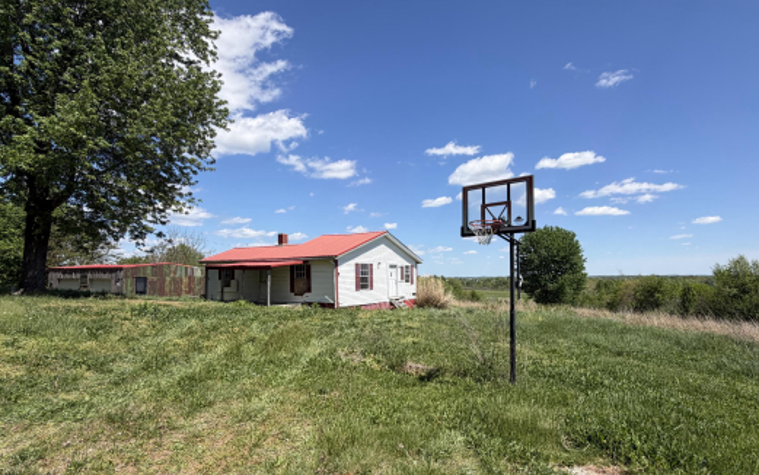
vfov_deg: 62.0
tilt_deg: +0.6
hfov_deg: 87.5
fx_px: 393
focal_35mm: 19
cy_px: 272
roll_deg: +0.8
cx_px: 429
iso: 20
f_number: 2.2
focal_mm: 2.22
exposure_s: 1/888
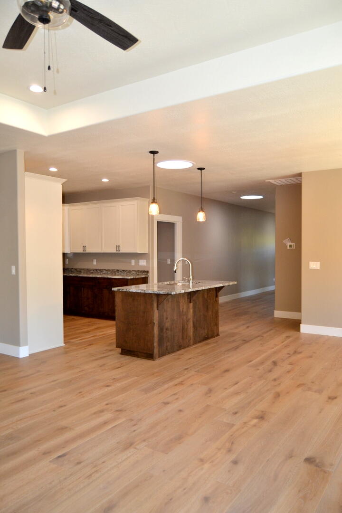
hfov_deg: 47.9
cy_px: 256
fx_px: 385
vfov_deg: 67.4
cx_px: 171
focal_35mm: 27
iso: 320
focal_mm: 18
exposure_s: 1/125
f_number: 4
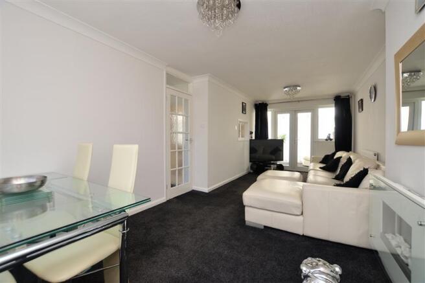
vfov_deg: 77.3
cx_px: 212
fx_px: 177
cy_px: 142
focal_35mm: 15
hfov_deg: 100.4
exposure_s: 1/50
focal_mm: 10
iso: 200
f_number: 5
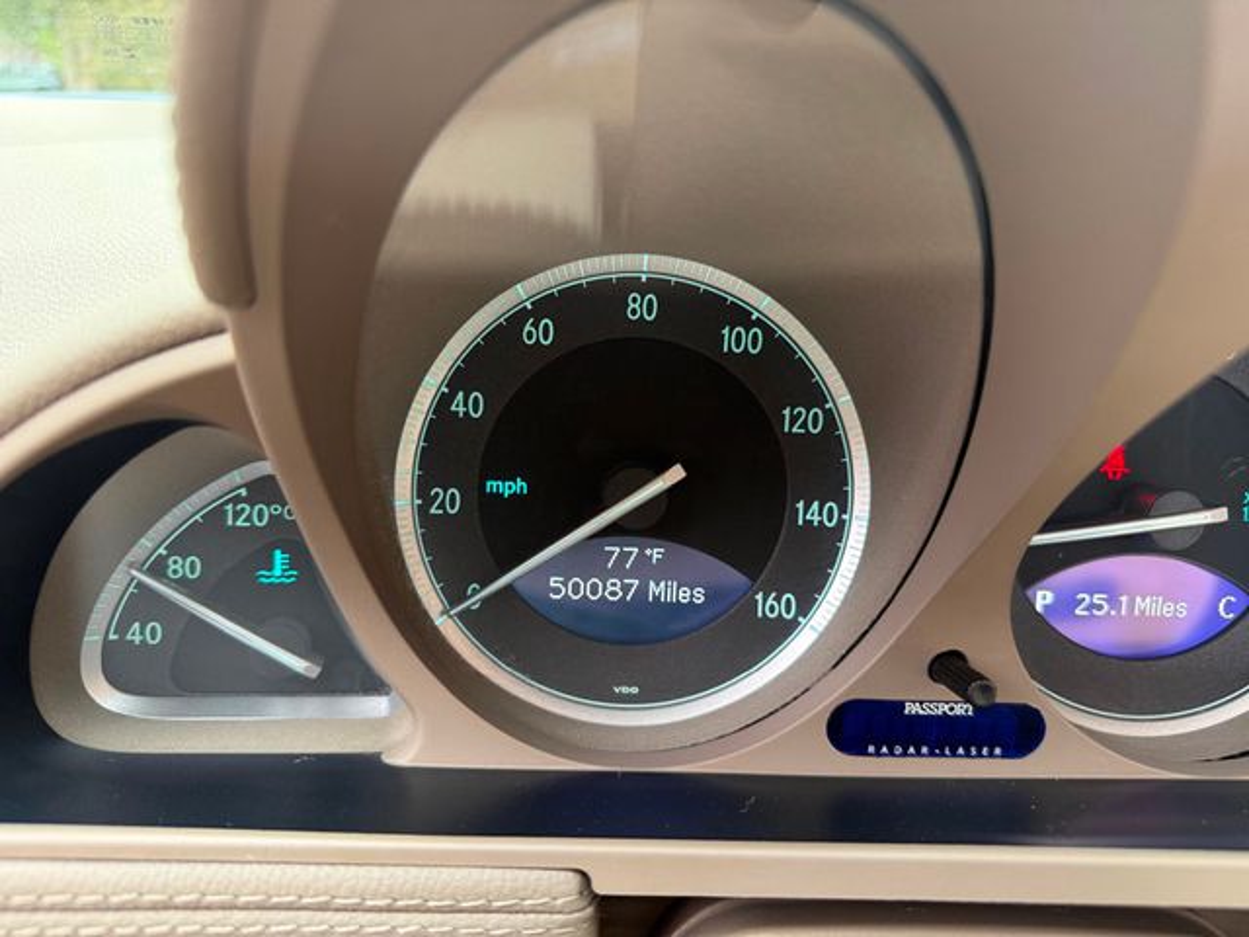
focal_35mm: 24
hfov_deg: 71.6
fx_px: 866
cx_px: 624
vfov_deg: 56.8
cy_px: 468
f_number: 1.78
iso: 200
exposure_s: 1/116
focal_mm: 6.76
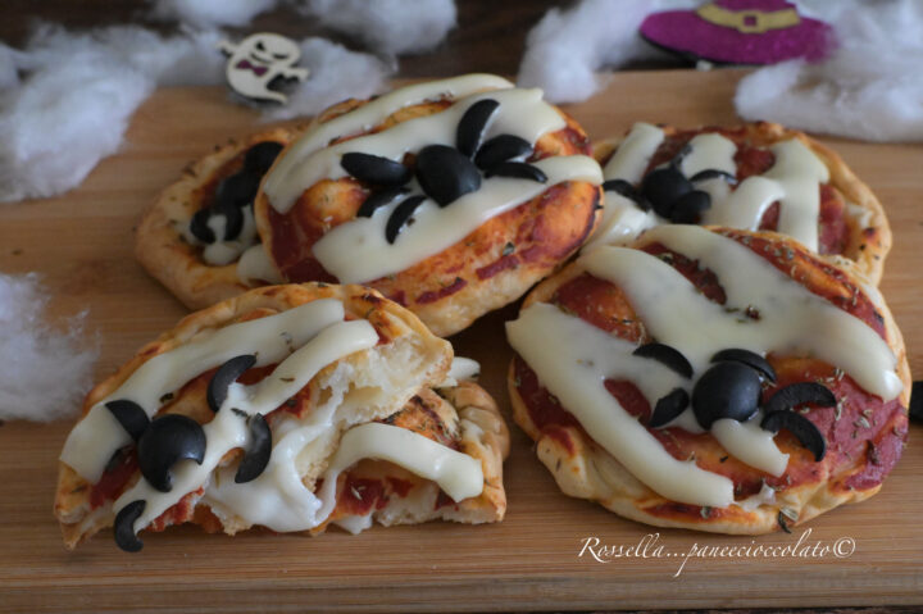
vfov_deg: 26.0
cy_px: 307
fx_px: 1332
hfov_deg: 38.2
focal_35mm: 52
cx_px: 462
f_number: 8
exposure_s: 1/250
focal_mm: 35
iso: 6400
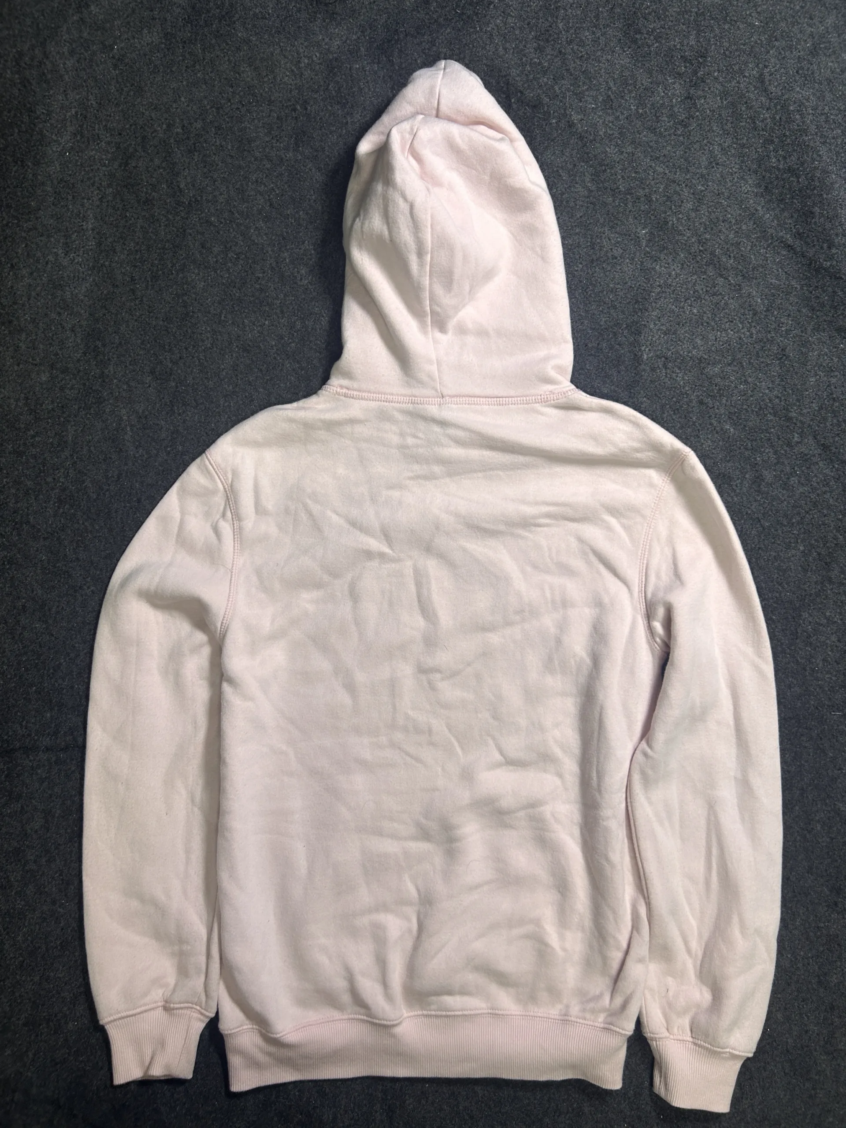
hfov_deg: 53.1
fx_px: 847
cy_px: 564
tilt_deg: -63.9
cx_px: 423
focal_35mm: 26
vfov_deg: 67.3
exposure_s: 1/50
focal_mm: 5.7
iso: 64
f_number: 1.5
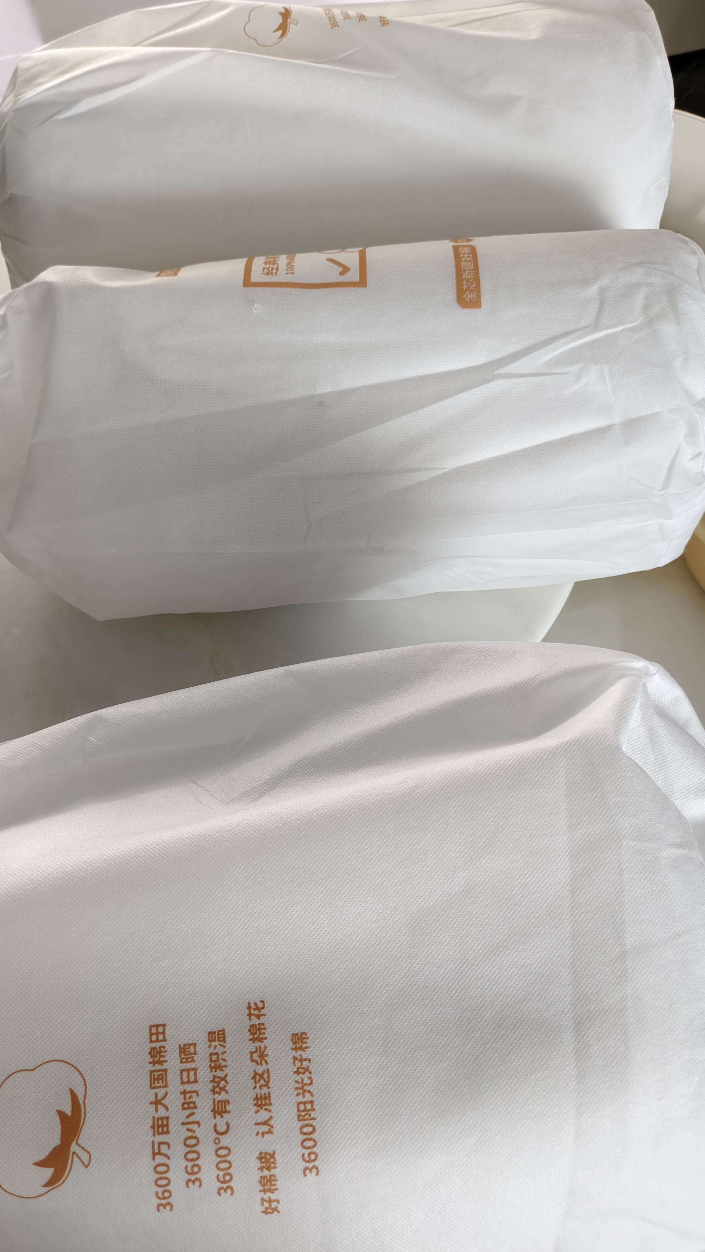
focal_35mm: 26
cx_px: 277
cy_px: 639
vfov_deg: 71.9
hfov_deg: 44.1
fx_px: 864
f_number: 1.88
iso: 1303
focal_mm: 5.56
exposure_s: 1/50
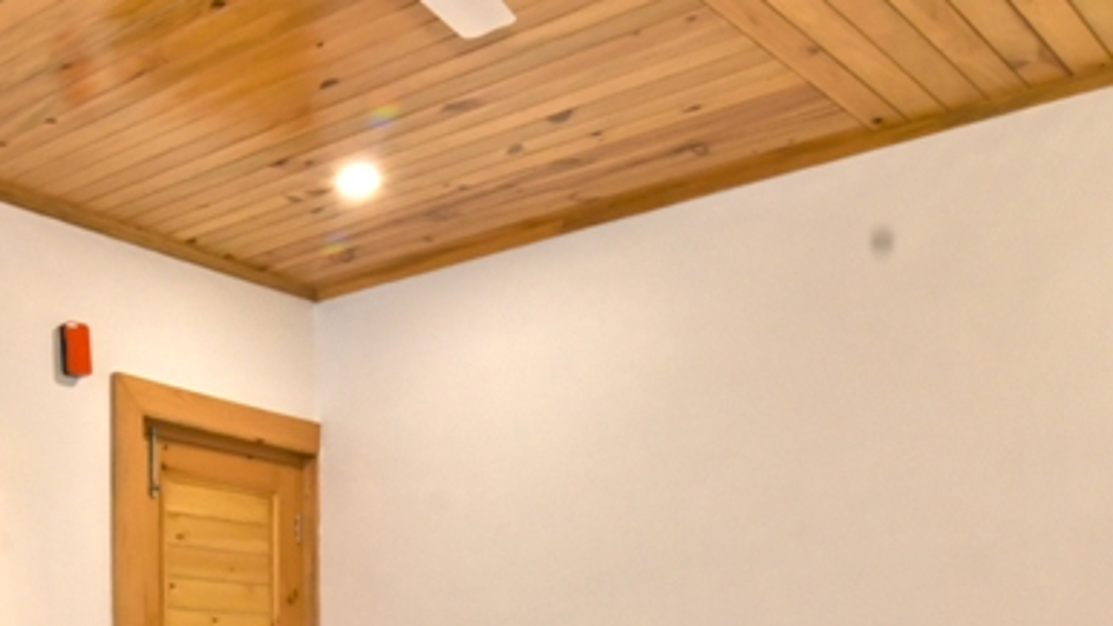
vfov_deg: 23.7
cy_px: 697
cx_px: 163
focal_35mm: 47
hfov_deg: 41.1
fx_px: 1387
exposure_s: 1/25
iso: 1600
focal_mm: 16
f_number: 9
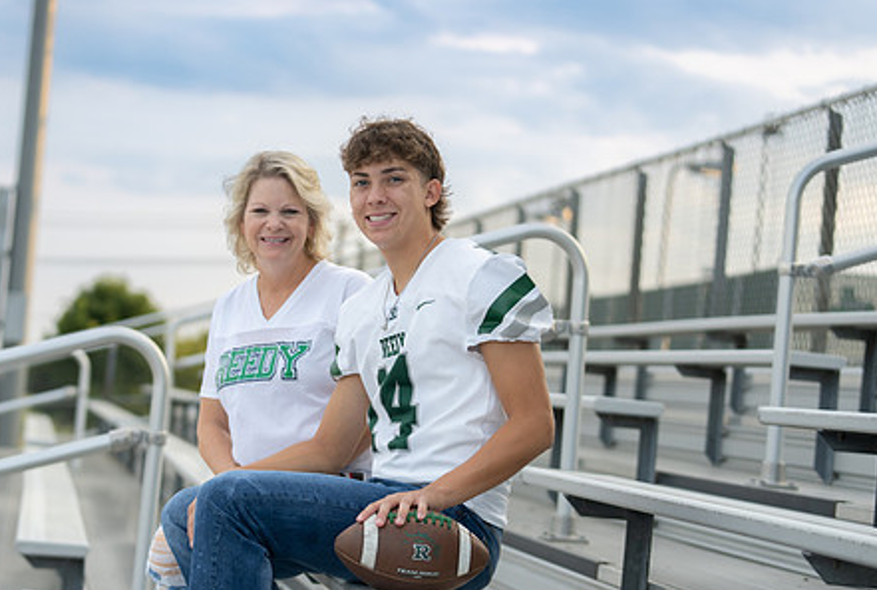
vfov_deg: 14.5
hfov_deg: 21.4
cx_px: 334
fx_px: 2321
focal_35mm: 95
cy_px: 384
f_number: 2.8
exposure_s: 1/400
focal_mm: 70
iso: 100
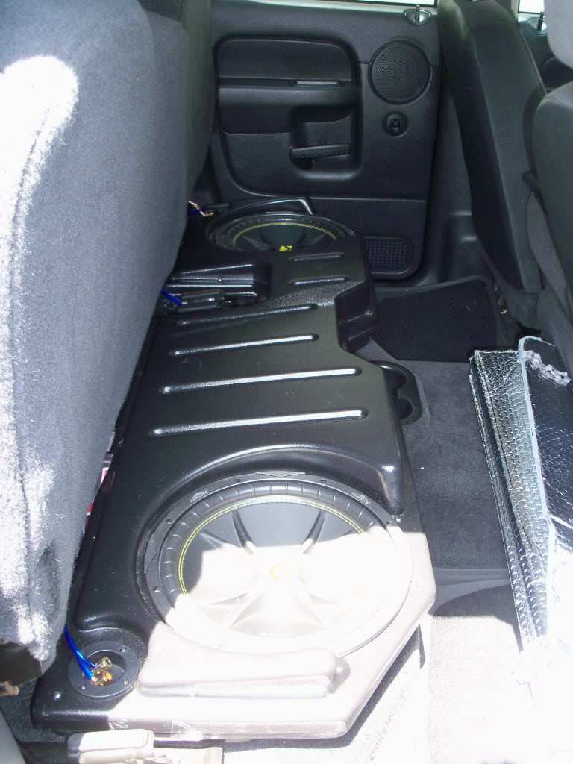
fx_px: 772
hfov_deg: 40.7
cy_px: 382
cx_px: 286
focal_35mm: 35
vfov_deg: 52.6
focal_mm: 6.3
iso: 100
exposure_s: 1/30
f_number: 3
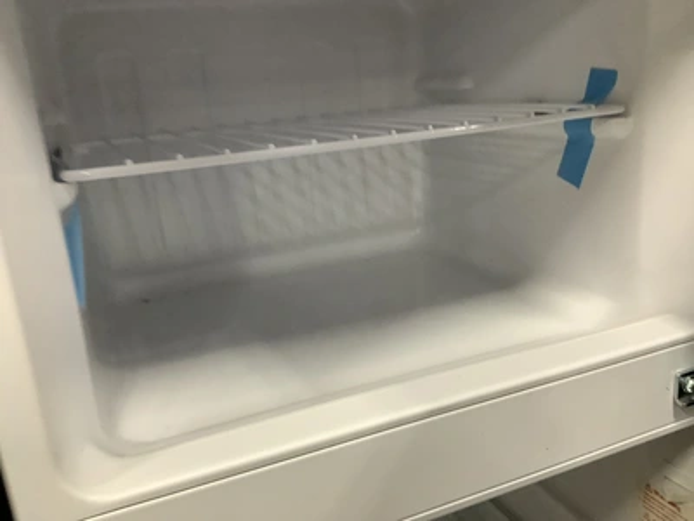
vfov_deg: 45.4
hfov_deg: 58.4
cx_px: 347
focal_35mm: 31
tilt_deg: -10.9
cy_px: 260
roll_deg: +6.7
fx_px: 622
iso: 250
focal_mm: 3.3
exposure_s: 1/40
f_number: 2.4
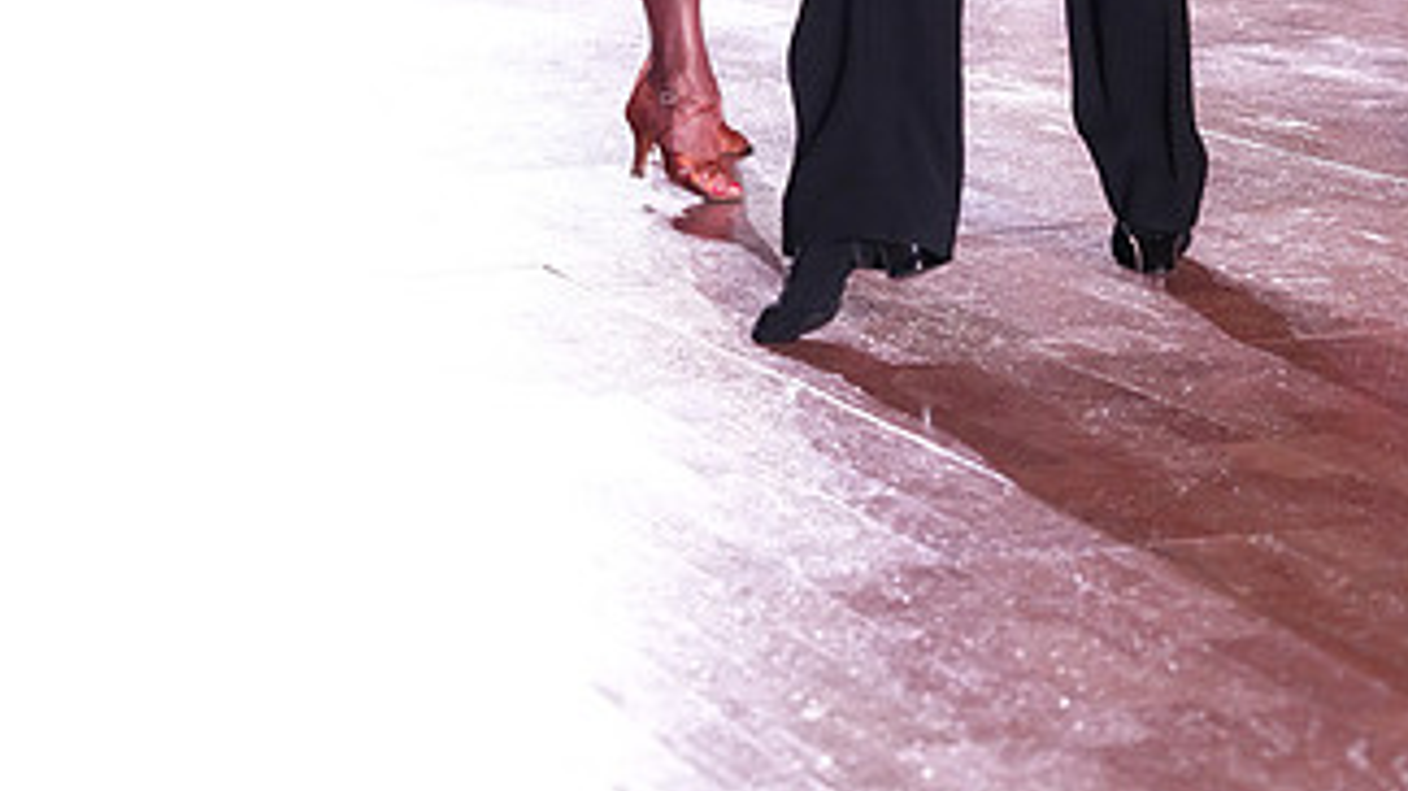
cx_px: 689
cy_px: -313
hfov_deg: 14.0
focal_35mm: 154
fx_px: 5748
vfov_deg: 7.8
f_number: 5
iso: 6400
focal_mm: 82
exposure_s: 1/320
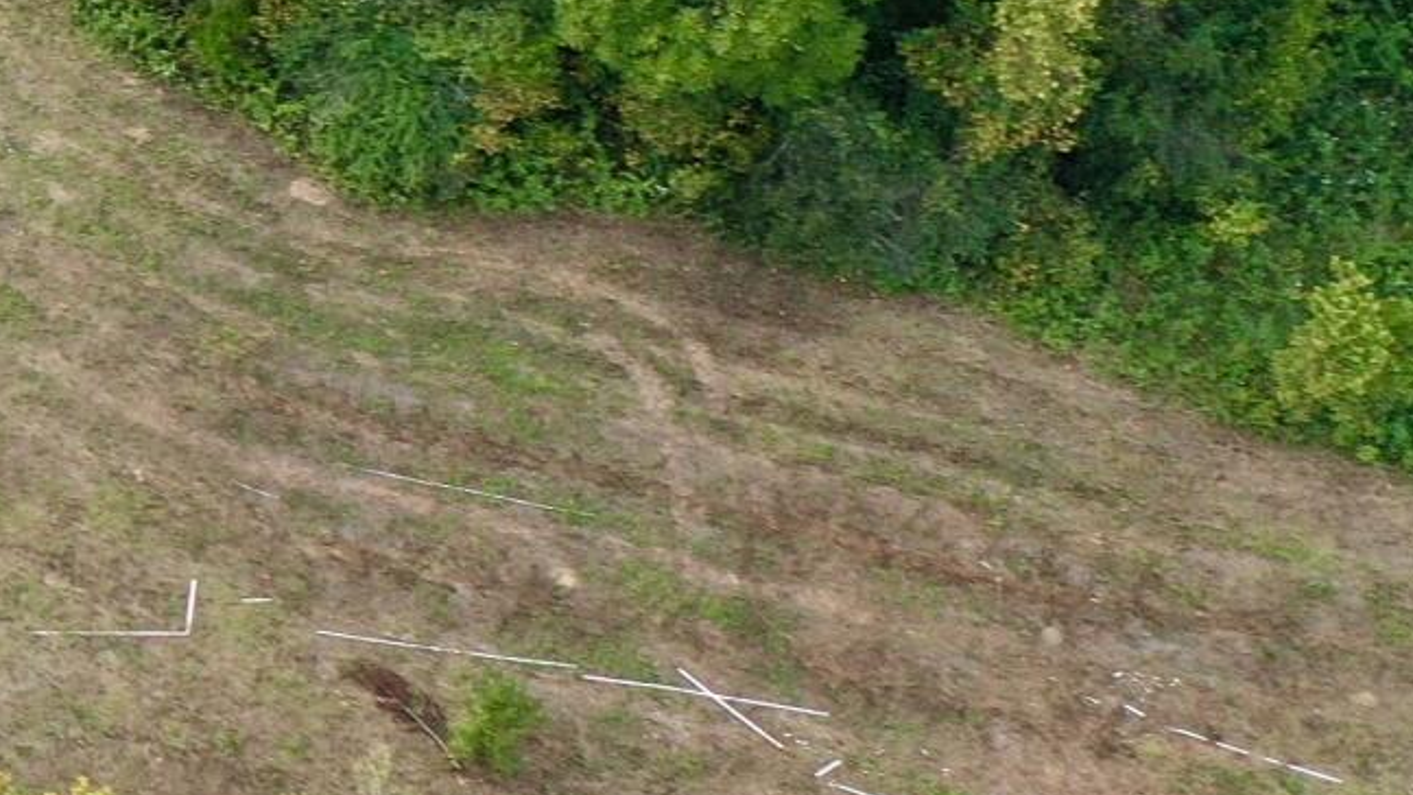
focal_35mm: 136
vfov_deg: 8.8
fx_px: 5096
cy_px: -98
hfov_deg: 13.9
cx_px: -1203
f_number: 2.8
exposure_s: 1/120
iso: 100
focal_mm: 10.26
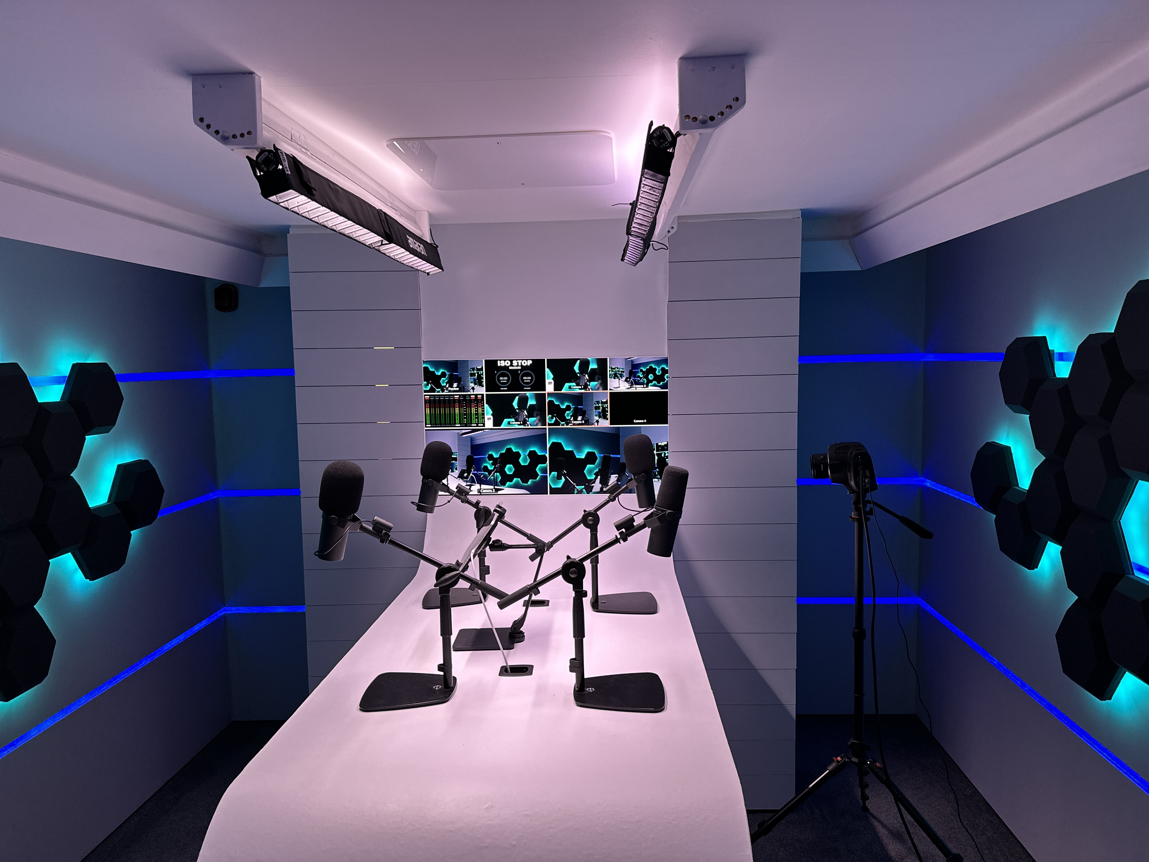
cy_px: 431
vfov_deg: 56.8
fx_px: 797
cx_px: 574
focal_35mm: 24
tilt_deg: -7.2
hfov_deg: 71.6
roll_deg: -0.2
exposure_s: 1/49
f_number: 1.78
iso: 160
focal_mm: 6.86
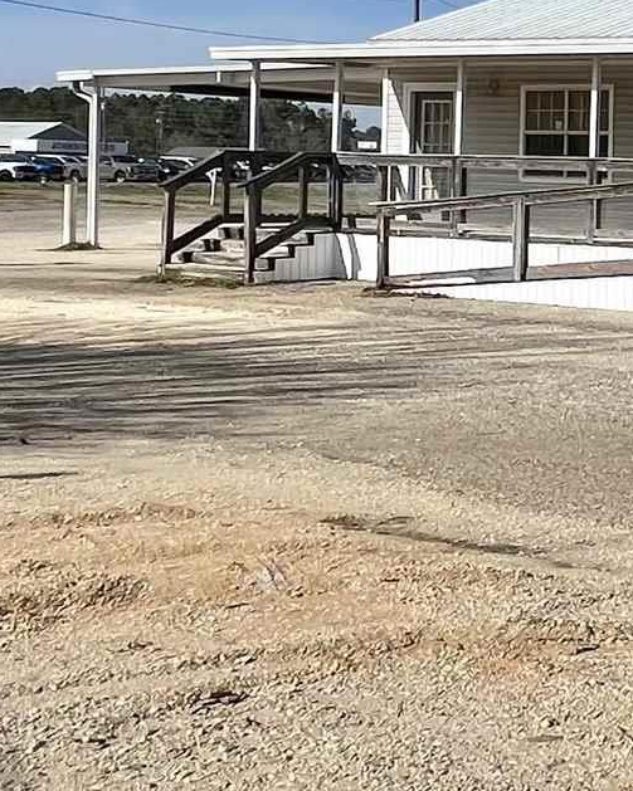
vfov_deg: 30.0
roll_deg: -1.7
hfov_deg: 19.1
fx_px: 1452
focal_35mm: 62
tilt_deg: -1.3
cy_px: 197
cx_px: 1121
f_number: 1.8
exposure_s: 1/3650
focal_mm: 1.57
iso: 32
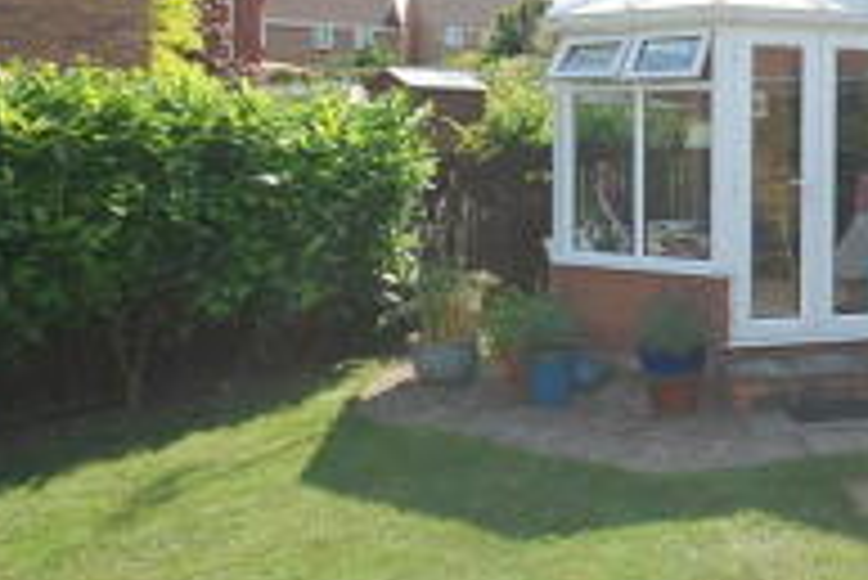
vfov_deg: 35.5
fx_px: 893
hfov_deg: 46.3
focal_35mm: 37
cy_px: 178
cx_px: 796
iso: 280
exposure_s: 1/250
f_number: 8
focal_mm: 10
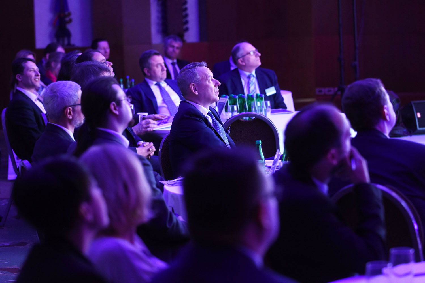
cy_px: 142
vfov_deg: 10.6
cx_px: 212
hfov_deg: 15.9
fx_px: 1523
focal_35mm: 129
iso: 1600
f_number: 2.8
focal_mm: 86
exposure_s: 1/125
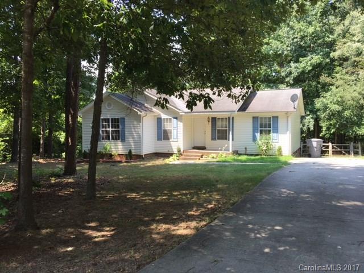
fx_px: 305
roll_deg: +1.0
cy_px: 136
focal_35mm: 29
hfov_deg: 61.7
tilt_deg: -1.7
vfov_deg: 48.2
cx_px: 182
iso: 25
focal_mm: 4.15
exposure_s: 1/262
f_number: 2.2
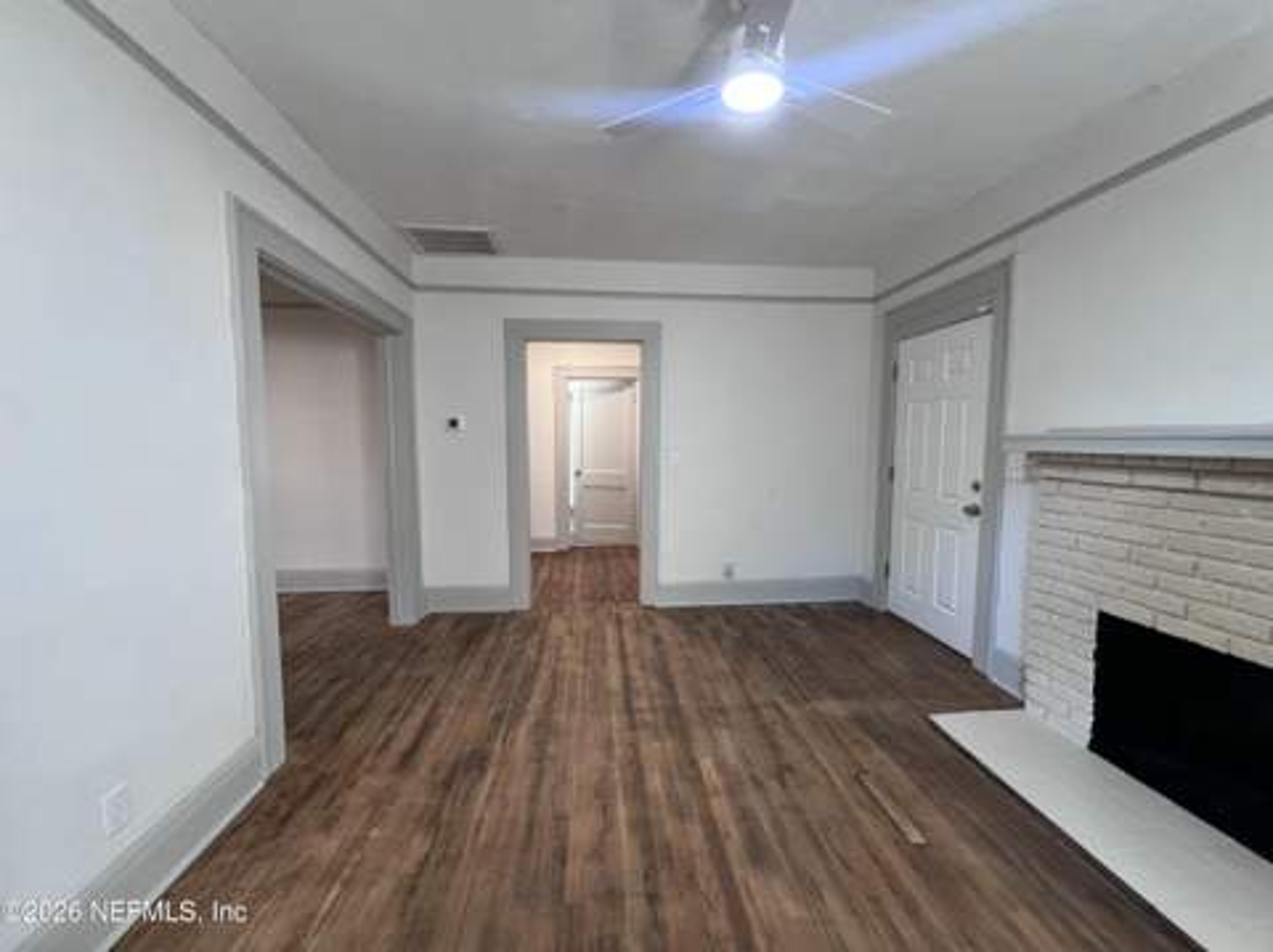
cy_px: 476
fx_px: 478
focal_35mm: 13
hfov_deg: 106.2
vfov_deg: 89.8
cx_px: 636
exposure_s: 1/60
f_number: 1.8
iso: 125
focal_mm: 1.57
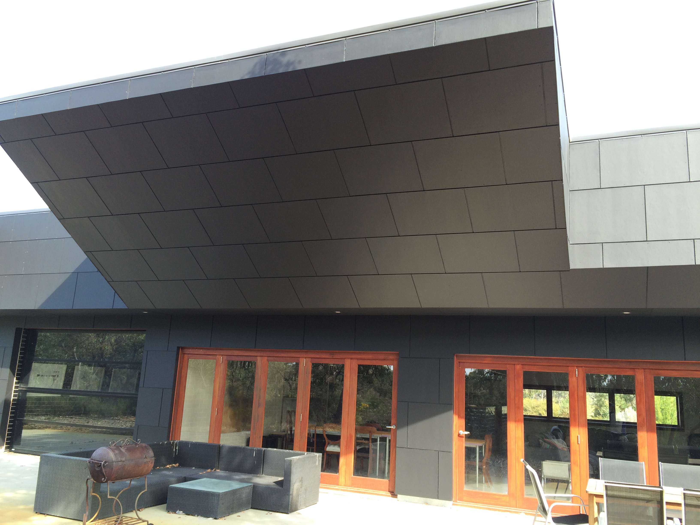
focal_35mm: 29
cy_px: 262
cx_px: 350
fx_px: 586
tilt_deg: +12.5
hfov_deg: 61.7
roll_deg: -2.6
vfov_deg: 48.2
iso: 32
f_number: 2.2
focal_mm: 4.15
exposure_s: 1/157
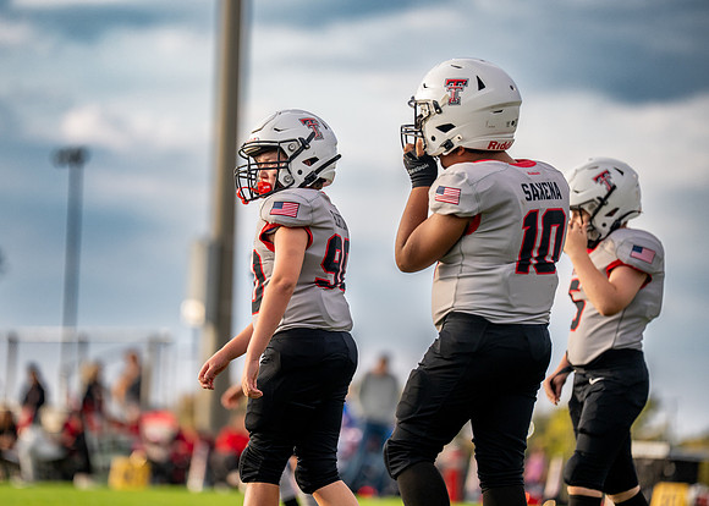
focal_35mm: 221
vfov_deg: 6.5
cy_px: 240
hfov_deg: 9.1
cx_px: 309
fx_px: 4450
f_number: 2.8
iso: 400
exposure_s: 1/1600
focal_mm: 200
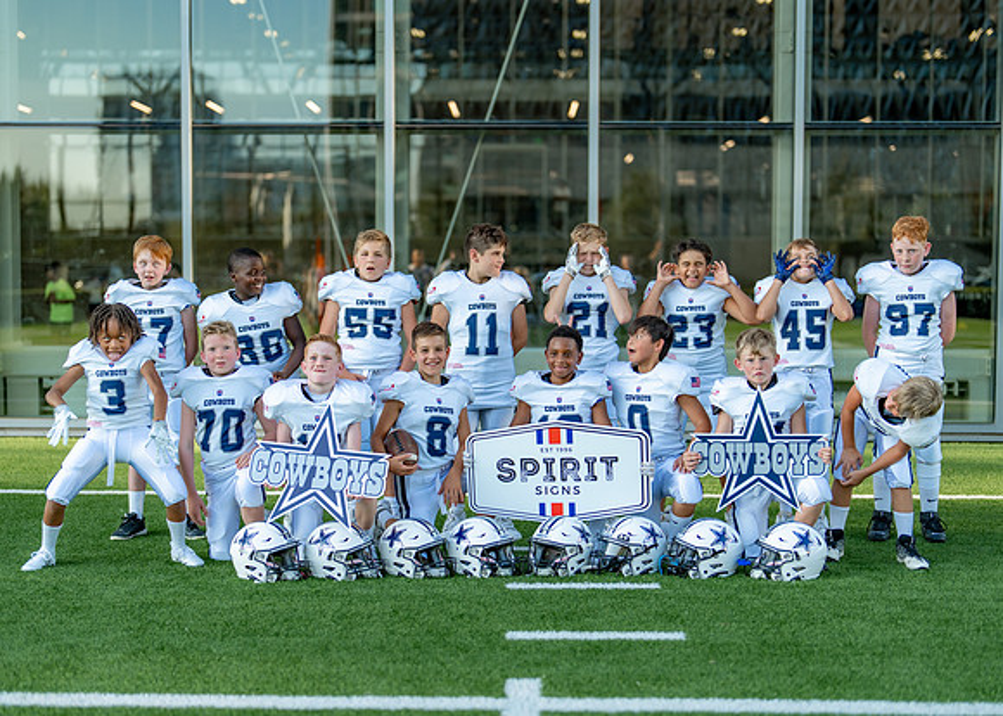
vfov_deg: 24.3
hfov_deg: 33.6
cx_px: 485
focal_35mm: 58
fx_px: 1659
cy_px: 383
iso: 100
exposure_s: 1/1600
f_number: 1.2
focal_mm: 50
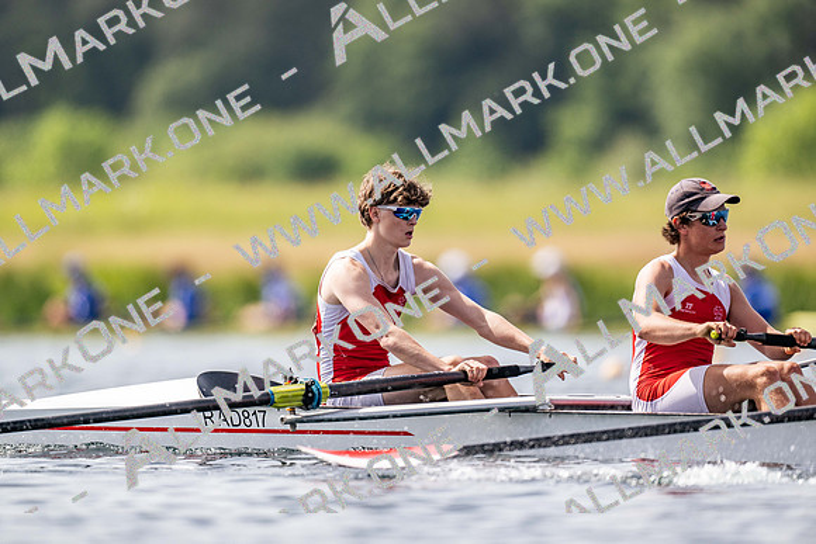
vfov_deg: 2.3
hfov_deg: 3.4
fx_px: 13603
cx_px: 408
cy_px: 272
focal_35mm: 600
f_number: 4
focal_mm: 600
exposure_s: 1/2500
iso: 200
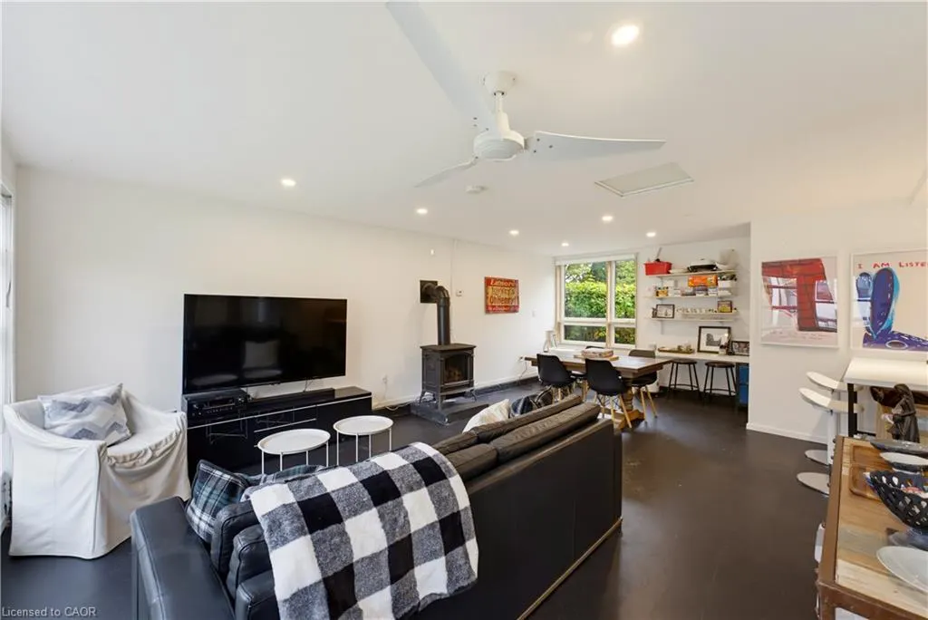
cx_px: 464
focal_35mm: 14
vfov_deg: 81.3
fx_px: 361
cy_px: 310
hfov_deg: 104.2
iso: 3200
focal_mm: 14
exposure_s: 1/25
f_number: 10
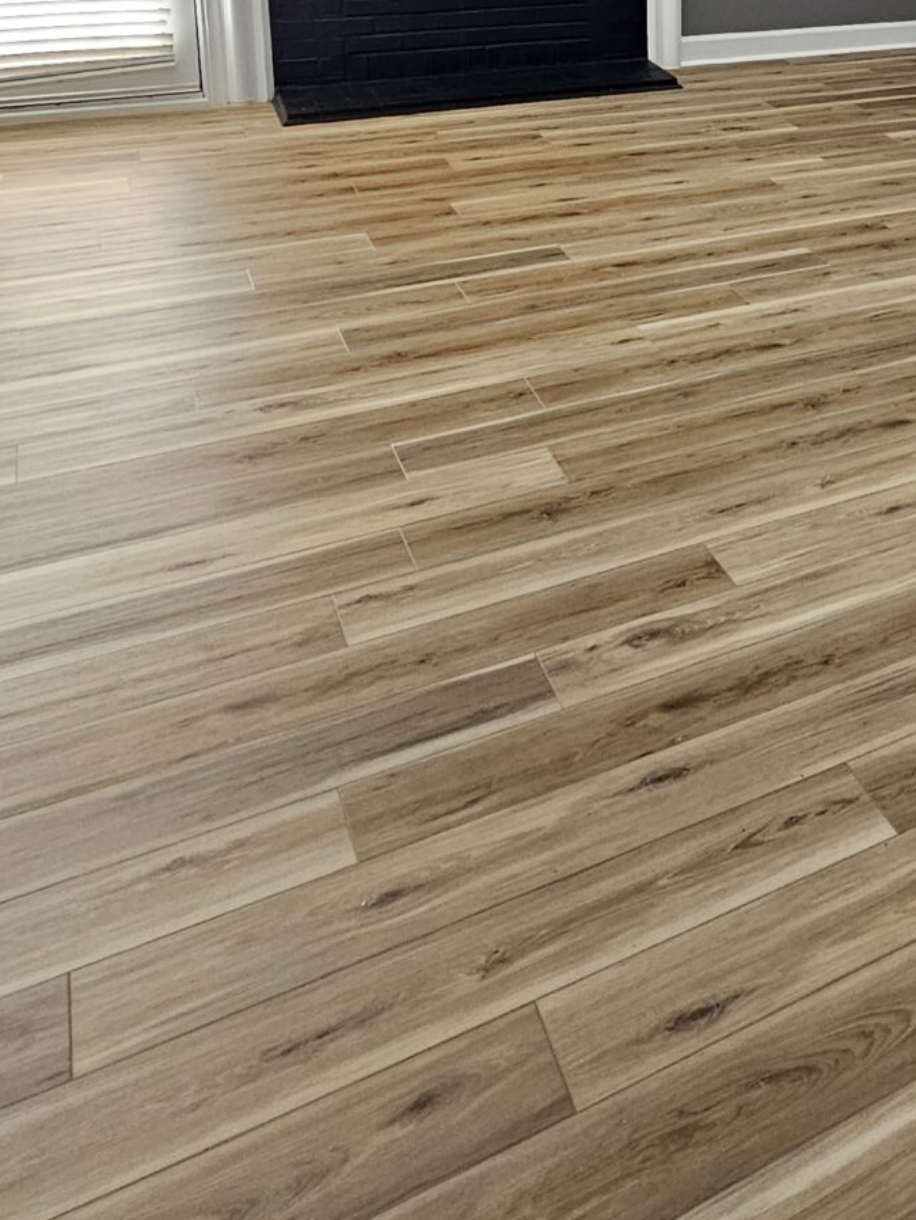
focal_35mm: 37
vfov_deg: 43.8
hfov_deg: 30.1
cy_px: 34
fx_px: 1305
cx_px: 1215
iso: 160
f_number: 2.2
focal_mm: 2.2
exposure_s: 1/60
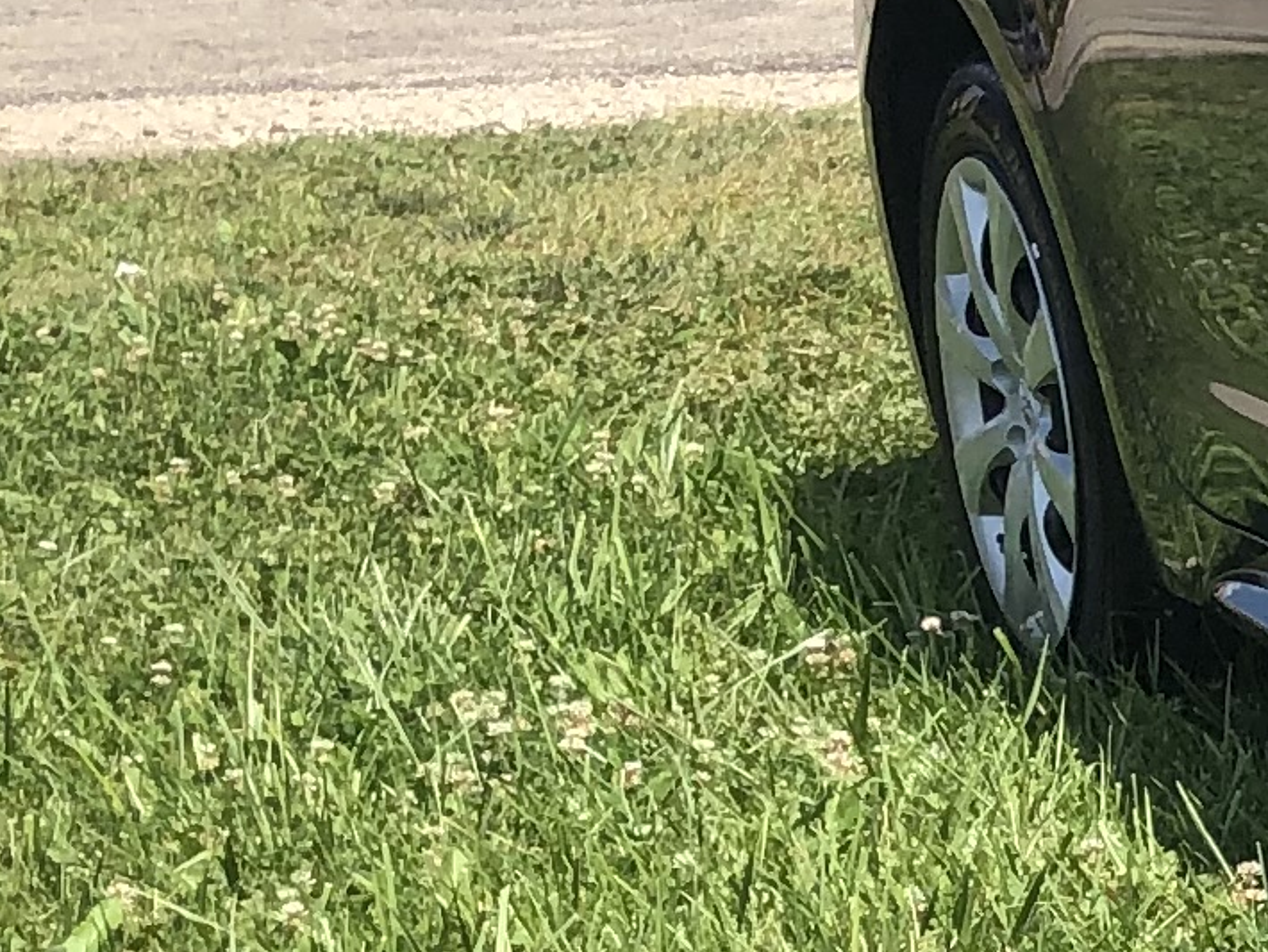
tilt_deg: -13.3
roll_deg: +3.1
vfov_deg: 9.3
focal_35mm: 159
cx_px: 3272
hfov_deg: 10.3
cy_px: 1031
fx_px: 5826
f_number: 1.8
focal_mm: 4
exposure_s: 1/979
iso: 20
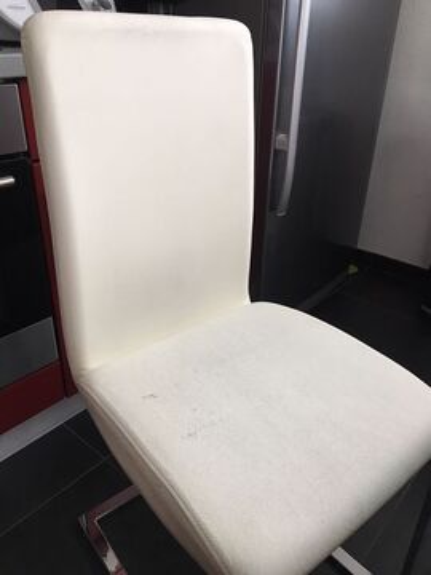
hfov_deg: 48.2
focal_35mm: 29
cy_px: 288
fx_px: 481
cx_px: 216
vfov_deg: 61.7
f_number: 2.2
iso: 25
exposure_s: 1/33
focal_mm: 4.15
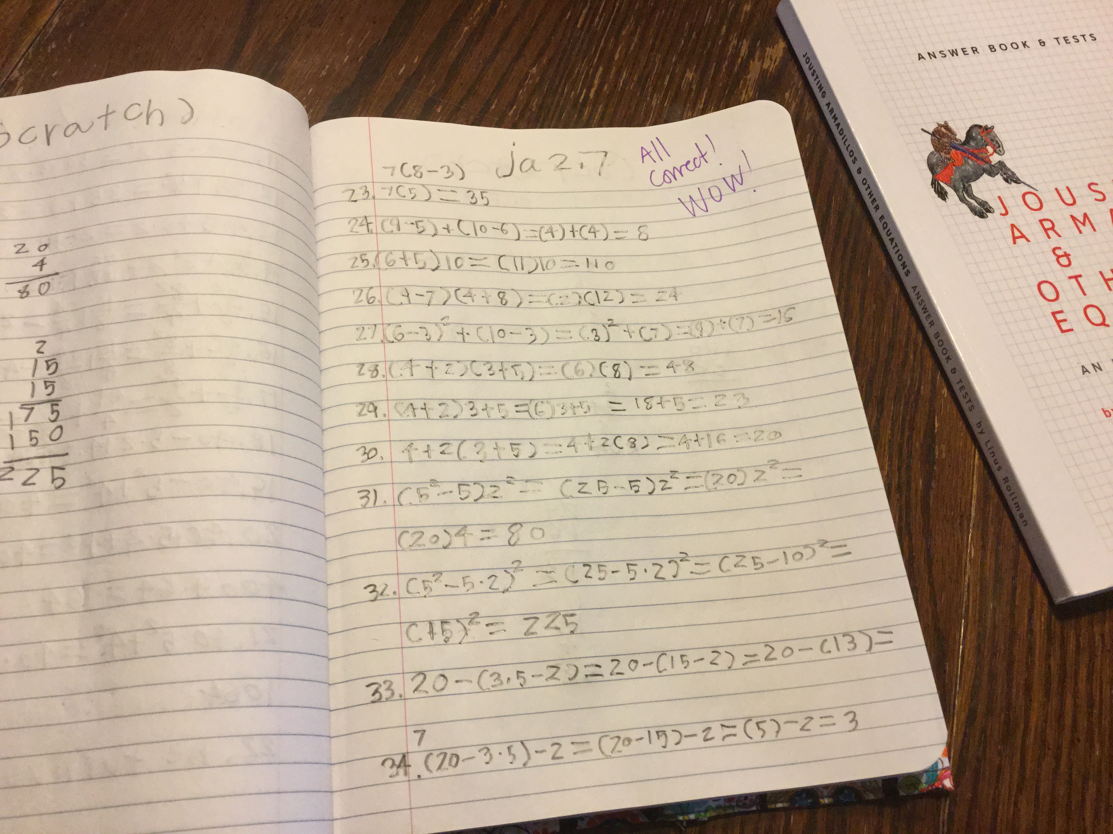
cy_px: 417
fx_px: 997
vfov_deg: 45.4
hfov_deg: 58.4
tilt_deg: -63.5
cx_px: 556
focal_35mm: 31
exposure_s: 1/30
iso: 160
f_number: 2.4
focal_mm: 3.3
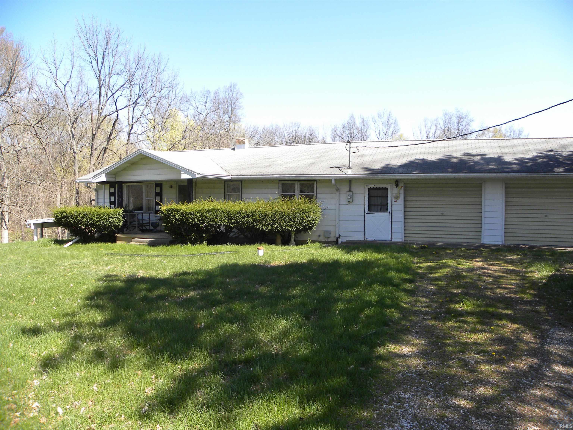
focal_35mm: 26
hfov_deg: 67.3
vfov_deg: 53.1
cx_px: 286
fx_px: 430
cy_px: 215
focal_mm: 4.6
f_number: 2.8
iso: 64
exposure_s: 1/402
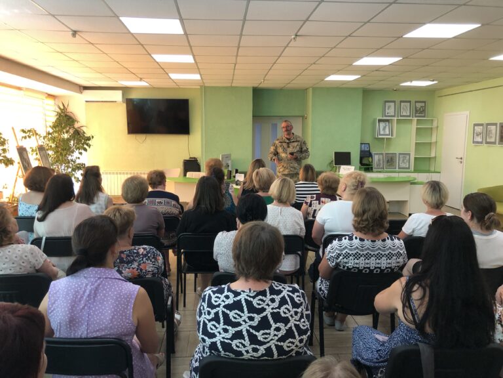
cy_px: 189
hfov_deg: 63.4
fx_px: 407
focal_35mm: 28
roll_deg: -0.5
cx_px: 252
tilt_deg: -7.4
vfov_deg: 49.7
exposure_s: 1/30
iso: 25
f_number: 1.8
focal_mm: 4
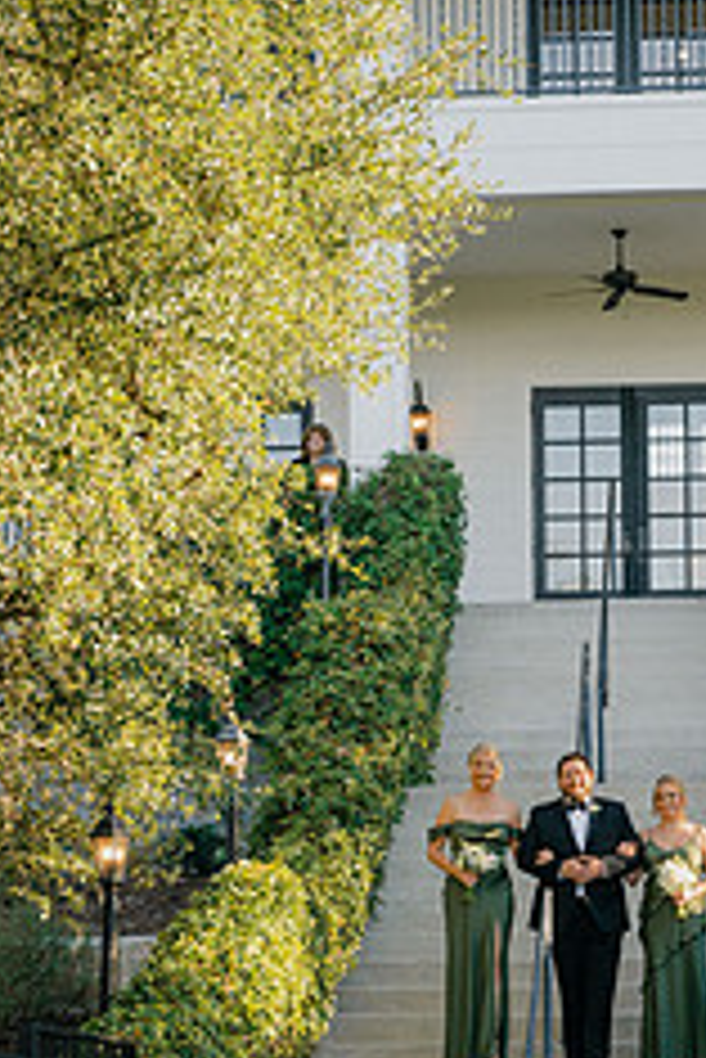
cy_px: 720
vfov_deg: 15.3
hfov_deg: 10.2
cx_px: 553
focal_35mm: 134
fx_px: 3936
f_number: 2.8
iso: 200
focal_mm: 70
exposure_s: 1/1600
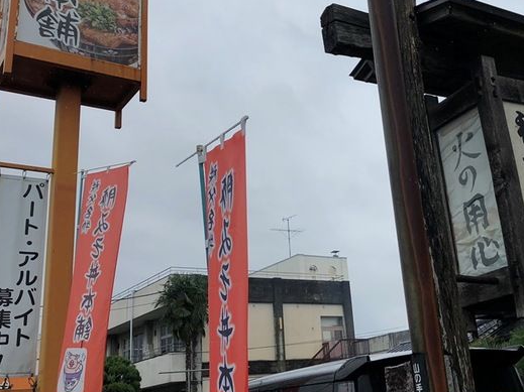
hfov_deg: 42.3
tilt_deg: +20.0
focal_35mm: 44
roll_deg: +6.6
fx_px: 666
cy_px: 160
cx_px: 356
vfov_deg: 32.8
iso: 20
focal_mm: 3.99
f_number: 1.8
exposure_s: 1/852
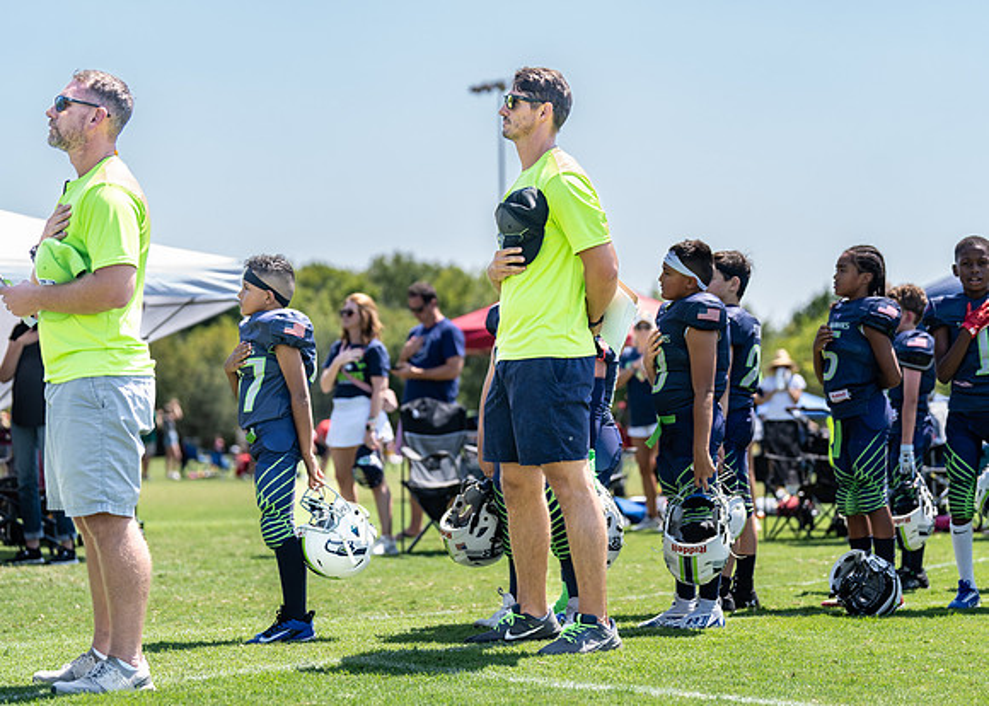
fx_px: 2620
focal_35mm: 93
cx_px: 494
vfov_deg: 15.3
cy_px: 353
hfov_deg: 21.4
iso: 100
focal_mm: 89
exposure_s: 1/640
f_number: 2.8
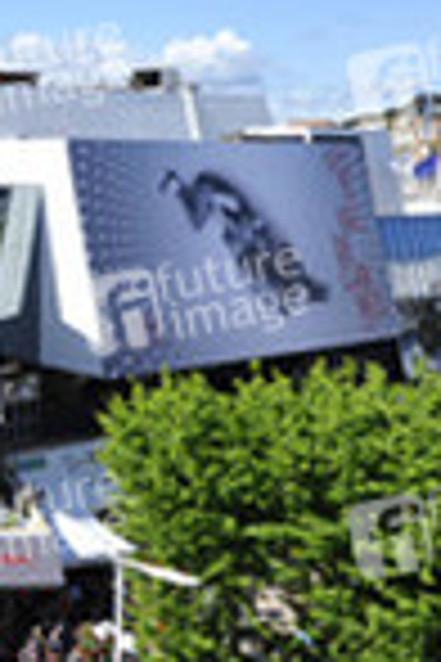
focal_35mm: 52
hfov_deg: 19.0
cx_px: -378
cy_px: 189
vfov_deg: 37.5
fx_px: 955
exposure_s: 1/400
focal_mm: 17
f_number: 10
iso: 200
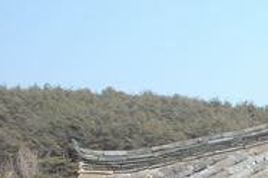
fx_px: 751
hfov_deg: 16.8
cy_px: 288
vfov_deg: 12.6
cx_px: 482
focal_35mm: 101
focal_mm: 18
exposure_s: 1/50
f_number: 18
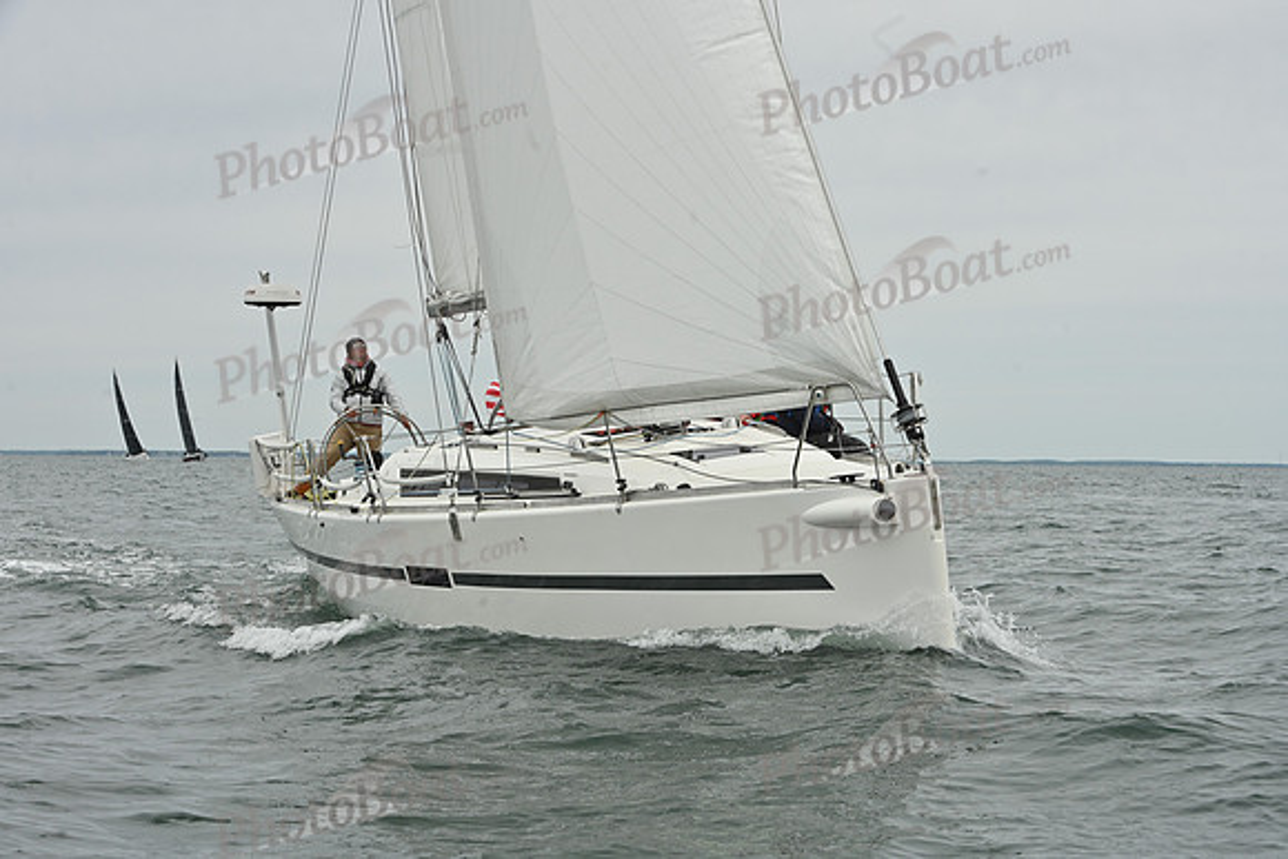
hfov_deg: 28.8
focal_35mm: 70
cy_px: 430
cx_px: 644
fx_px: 2505
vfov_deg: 19.5
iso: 320
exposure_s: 1/1000
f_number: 11
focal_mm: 70
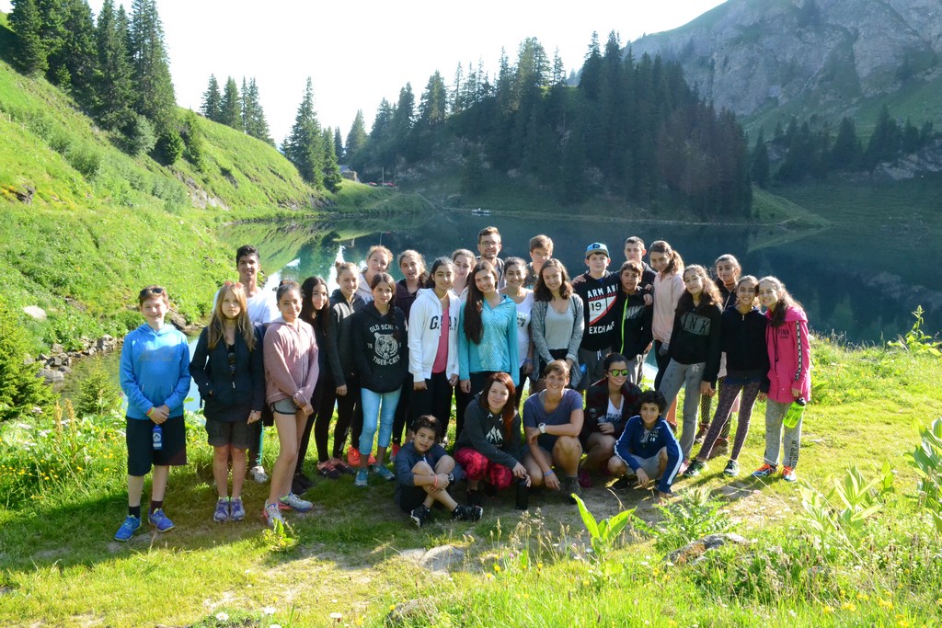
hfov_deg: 57.2
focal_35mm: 33
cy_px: 314
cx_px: 471
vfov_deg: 40.0
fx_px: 864
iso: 3200
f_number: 13
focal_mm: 22
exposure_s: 1/640
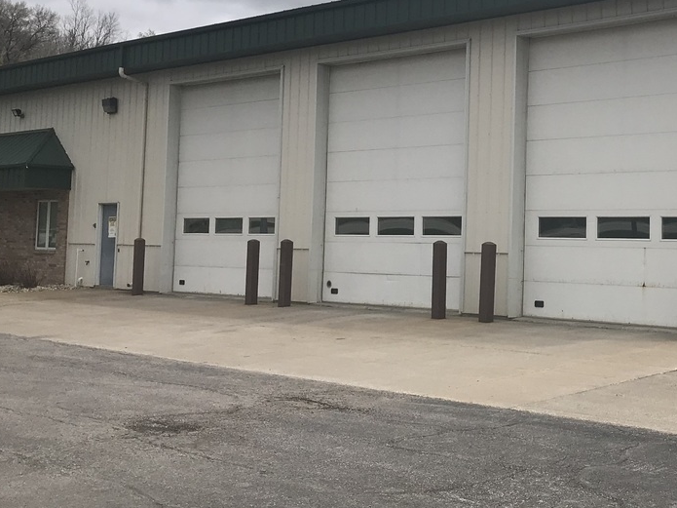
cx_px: 532
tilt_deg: +3.2
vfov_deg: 25.1
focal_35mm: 58
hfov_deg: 32.4
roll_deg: -1.0
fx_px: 1134
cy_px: 179
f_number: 1.8
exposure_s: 1/5051
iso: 20
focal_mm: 3.99
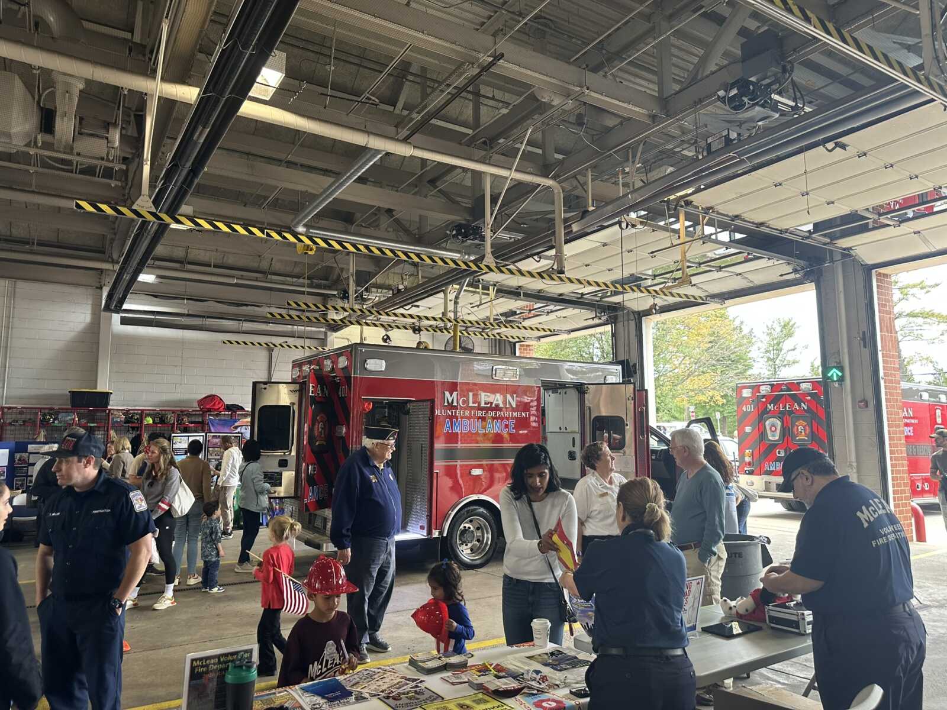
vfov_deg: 56.8
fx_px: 657
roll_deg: -0.8
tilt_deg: +7.4
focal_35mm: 24
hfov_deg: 71.6
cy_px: 355
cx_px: 474
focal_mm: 6.86
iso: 125
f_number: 1.78
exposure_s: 1/103
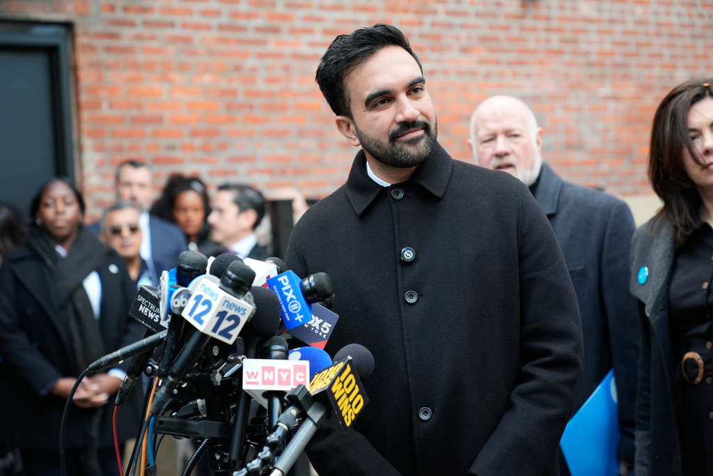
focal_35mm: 65
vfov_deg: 20.9
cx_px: 356
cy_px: 238
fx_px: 1287
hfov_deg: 31.0
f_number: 2.8
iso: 640
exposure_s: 1/400
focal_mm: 65
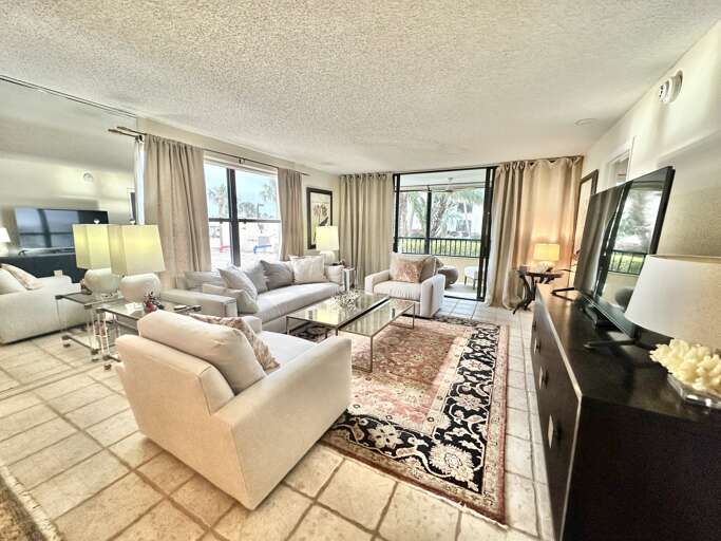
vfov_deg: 85.7
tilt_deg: -8.1
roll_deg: -0.4
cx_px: 360
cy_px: 270
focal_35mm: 14
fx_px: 292
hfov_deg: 102.1
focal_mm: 2.22
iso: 160
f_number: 2.2
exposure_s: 1/120
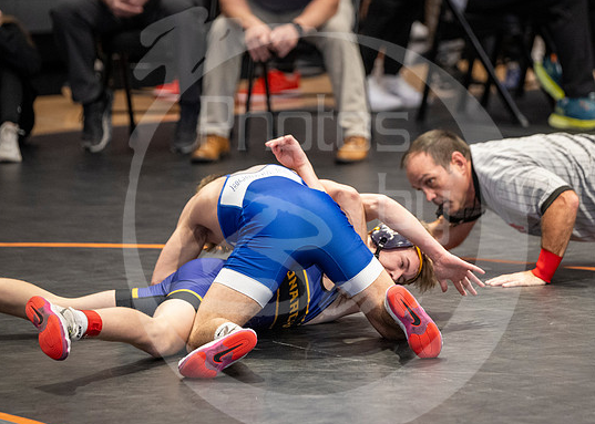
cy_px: 228
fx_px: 4949
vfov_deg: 4.9
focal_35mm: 293
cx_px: 372
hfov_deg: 6.9
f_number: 2.8
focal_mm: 200
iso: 3200
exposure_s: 1/1000
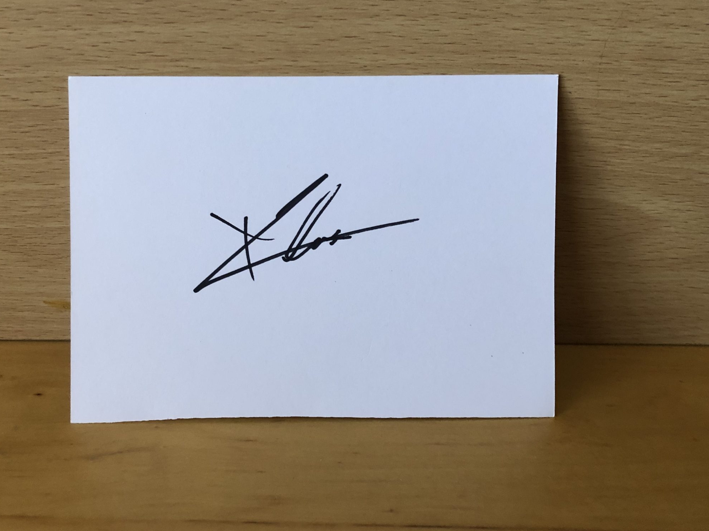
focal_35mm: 36
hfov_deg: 51.1
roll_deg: -2.2
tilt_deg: -25.2
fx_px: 737
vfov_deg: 39.4
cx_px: 292
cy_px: 203
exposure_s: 1/15
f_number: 1.8
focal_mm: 3.99
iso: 80
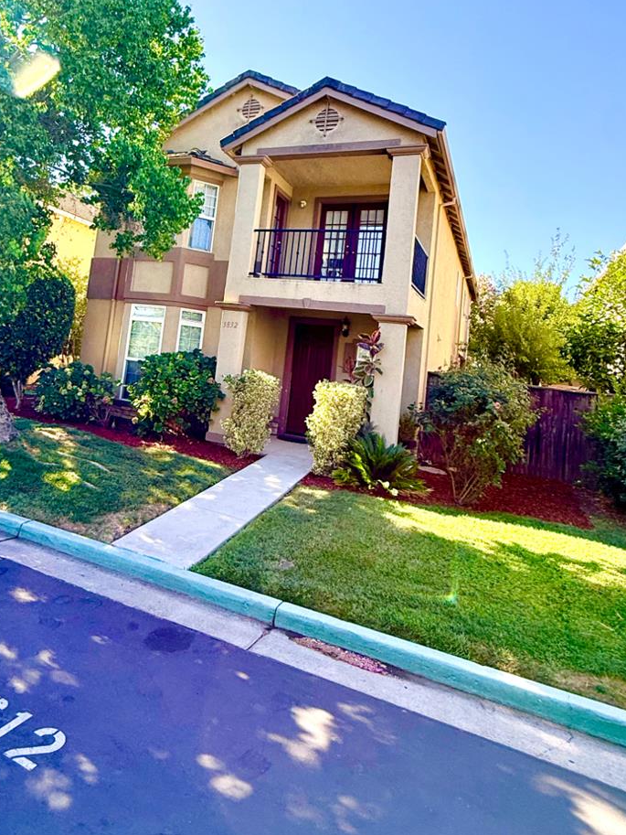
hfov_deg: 57.9
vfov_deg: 72.7
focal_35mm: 23
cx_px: 223
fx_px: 554
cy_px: 312
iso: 64
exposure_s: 1/381
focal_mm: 2.22
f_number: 2.2
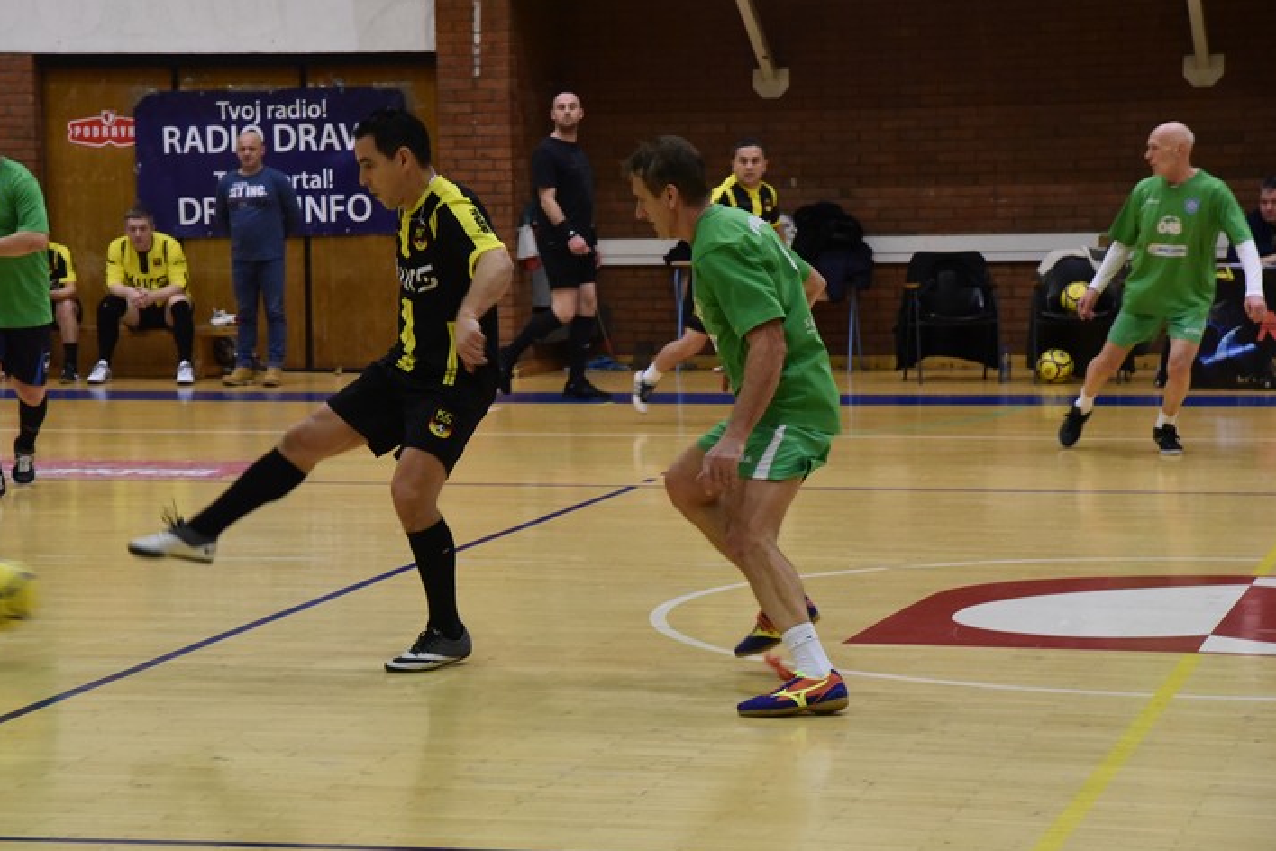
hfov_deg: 18.6
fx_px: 3899
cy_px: 457
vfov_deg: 12.5
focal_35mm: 110
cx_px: 550
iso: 6400
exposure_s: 1/200
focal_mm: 95
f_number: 7.1
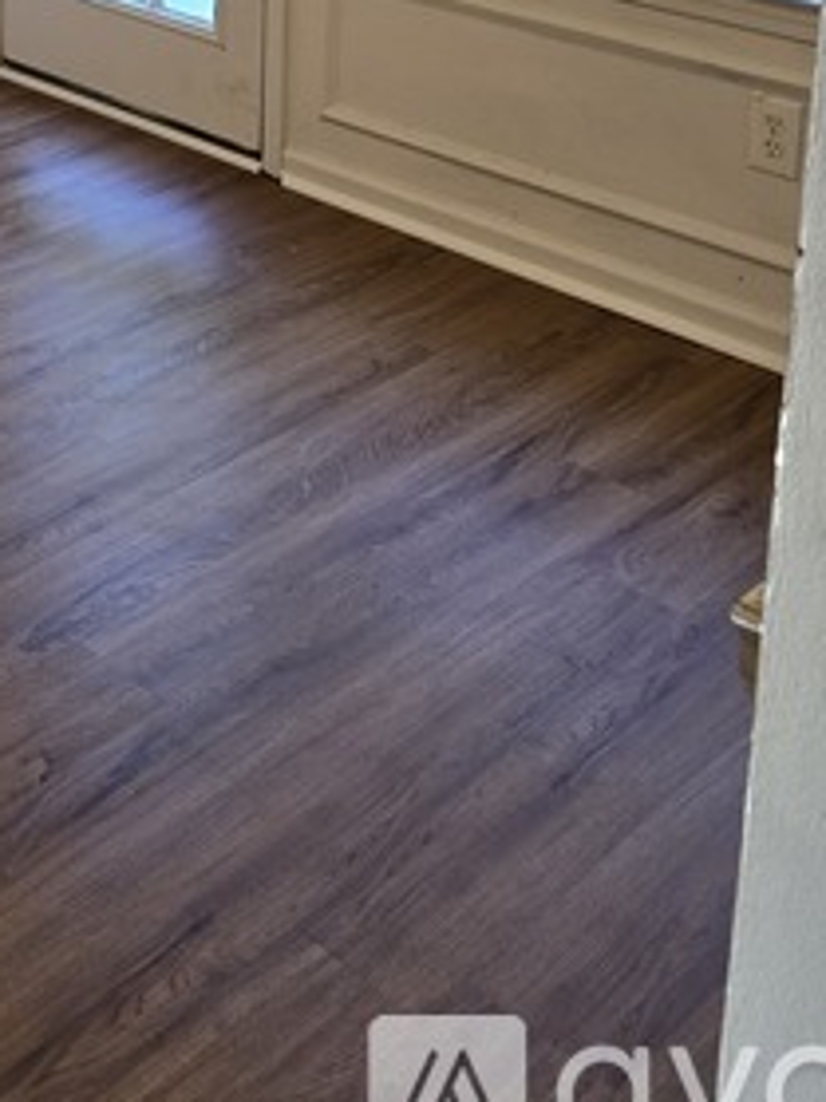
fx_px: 1751
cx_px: 20
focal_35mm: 55
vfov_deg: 30.7
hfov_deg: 25.4
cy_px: -144
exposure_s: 1/120
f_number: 1.7
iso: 100
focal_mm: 6.3
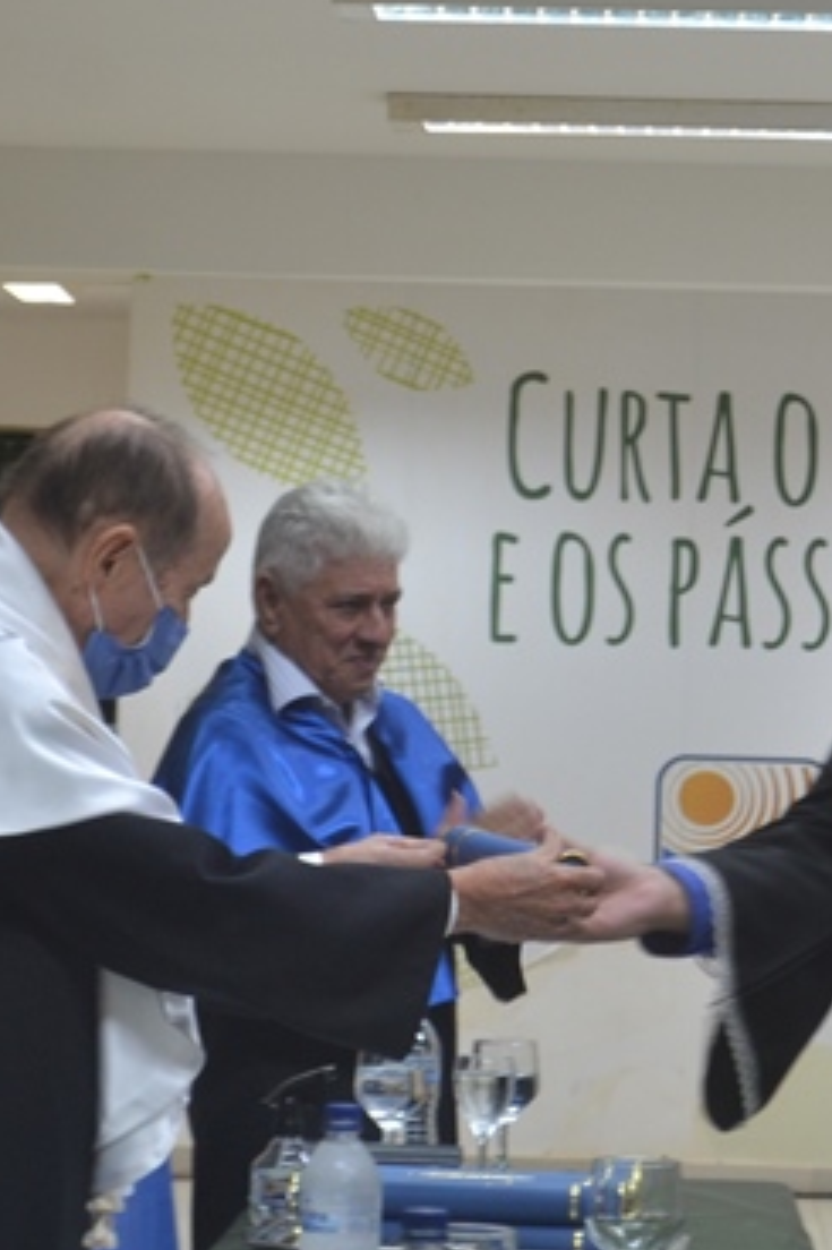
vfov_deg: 15.0
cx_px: 513
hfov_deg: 10.0
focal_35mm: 137
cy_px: 644
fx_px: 4753
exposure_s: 1/25
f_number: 5.3
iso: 400
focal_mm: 42
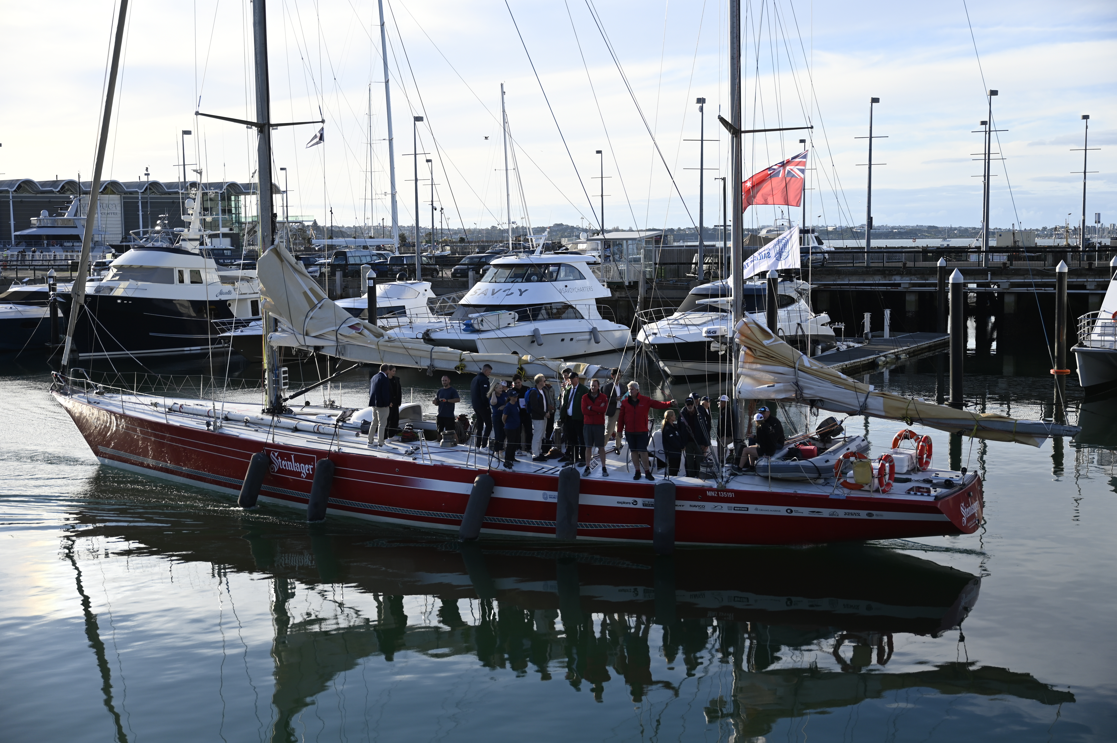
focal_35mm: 44
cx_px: 558
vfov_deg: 30.5
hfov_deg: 44.5
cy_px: 372
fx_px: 1364
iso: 200
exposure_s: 1/2000
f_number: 2.8
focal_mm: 44
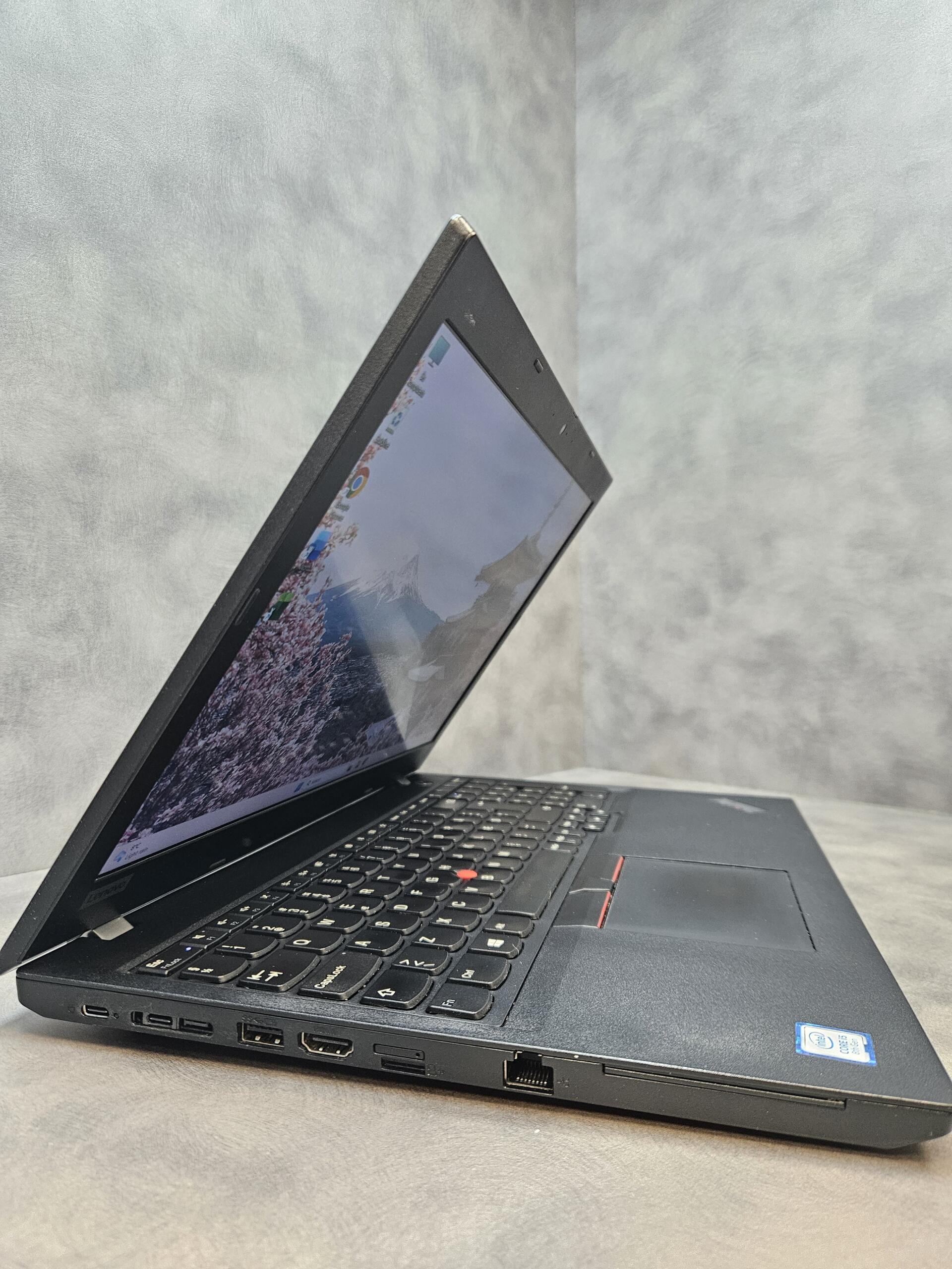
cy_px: 634
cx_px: 476
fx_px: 843
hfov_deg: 58.9
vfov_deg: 73.9
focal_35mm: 23
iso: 500
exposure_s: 1/100
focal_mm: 5.4
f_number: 1.8
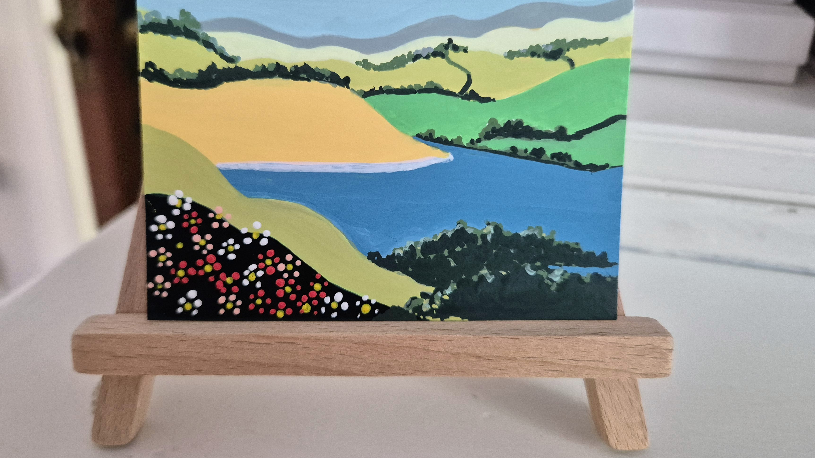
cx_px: 363
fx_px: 627
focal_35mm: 29
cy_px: 184
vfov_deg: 40.0
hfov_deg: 65.9
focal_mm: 5.4
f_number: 1.8
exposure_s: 1/100
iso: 1000
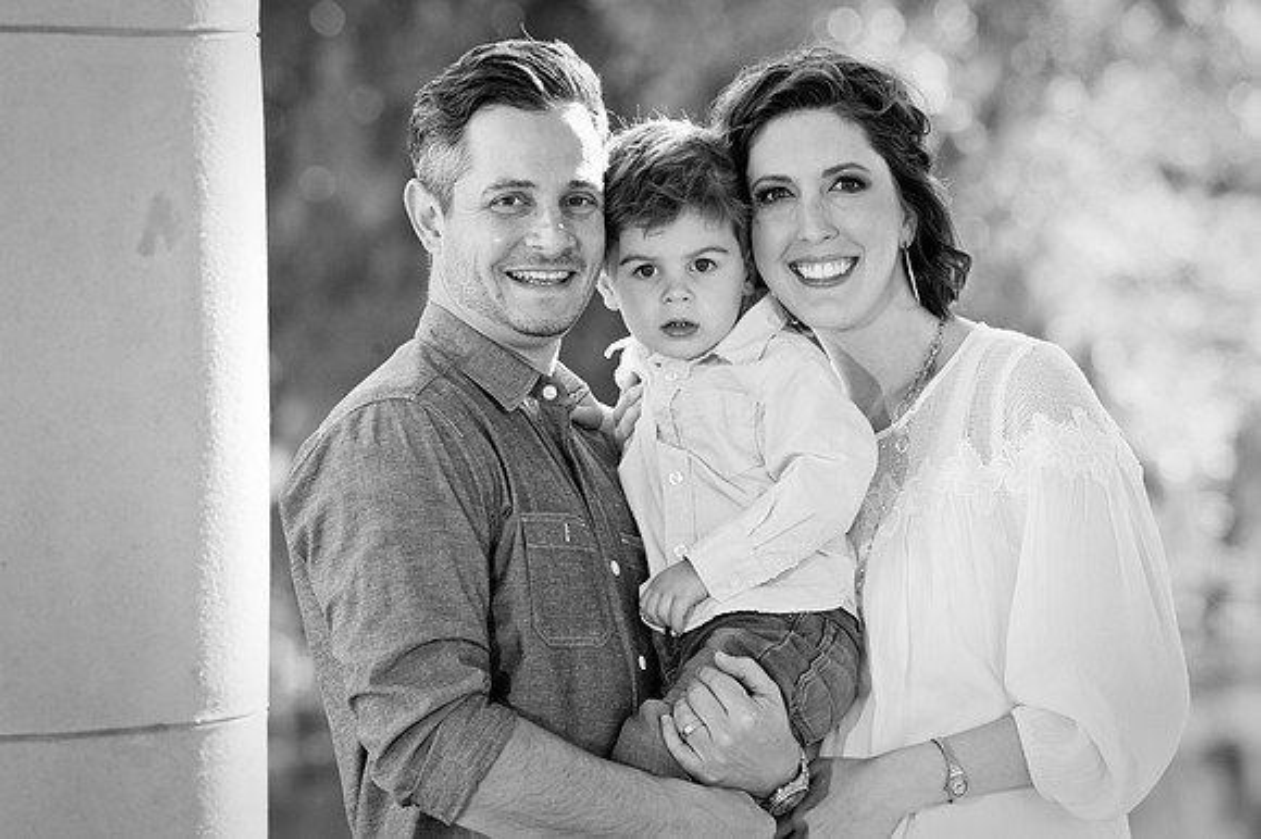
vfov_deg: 6.9
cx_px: 630
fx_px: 7001
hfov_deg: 10.3
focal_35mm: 200
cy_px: 420
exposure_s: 1/250
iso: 250
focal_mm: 200
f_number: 5.6
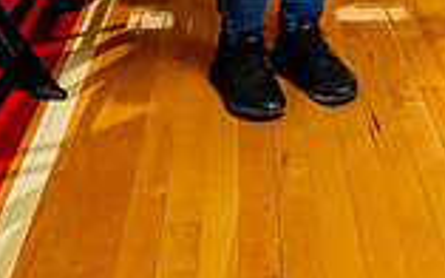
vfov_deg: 12.9
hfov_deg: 25.0
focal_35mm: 82
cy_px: -349
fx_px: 994
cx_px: 326
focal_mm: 28
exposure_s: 1/125
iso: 250
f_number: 4
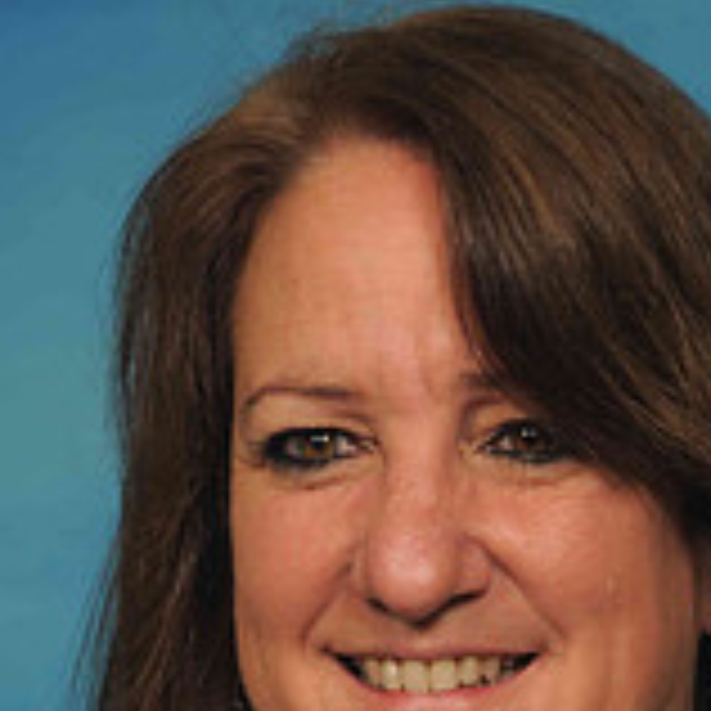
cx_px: 443
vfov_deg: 4.0
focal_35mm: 436
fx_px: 10132
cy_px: 680
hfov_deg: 4.0
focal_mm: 120
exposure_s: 1/60
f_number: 5.6
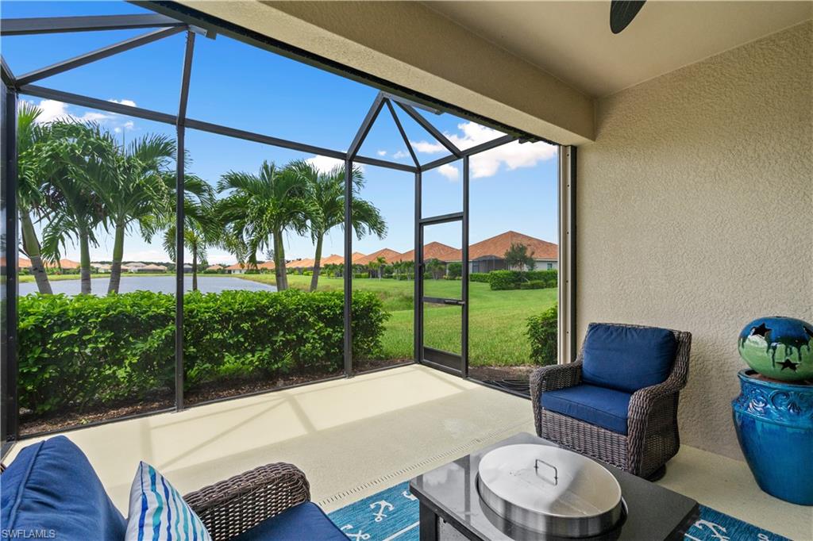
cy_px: 270
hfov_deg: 96.8
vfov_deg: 73.7
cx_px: 406
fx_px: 361
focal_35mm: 16
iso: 400
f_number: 8
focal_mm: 16
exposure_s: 1/320
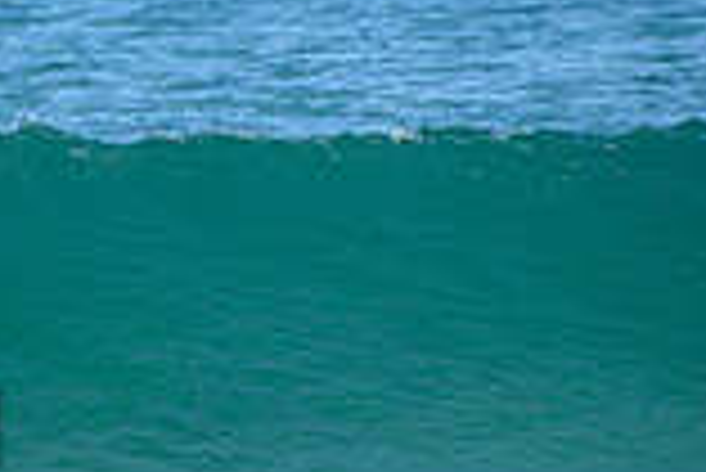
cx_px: -472
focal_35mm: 1849
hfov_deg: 1.1
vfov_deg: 0.7
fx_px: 36294
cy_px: 366
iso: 220
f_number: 5.6
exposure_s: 1/2000
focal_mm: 500
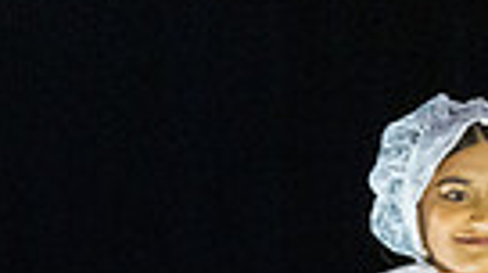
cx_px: 319
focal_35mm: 688
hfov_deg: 3.1
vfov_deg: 1.7
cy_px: 783
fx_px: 8889
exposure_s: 1/250
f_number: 4
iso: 4000
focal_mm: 198
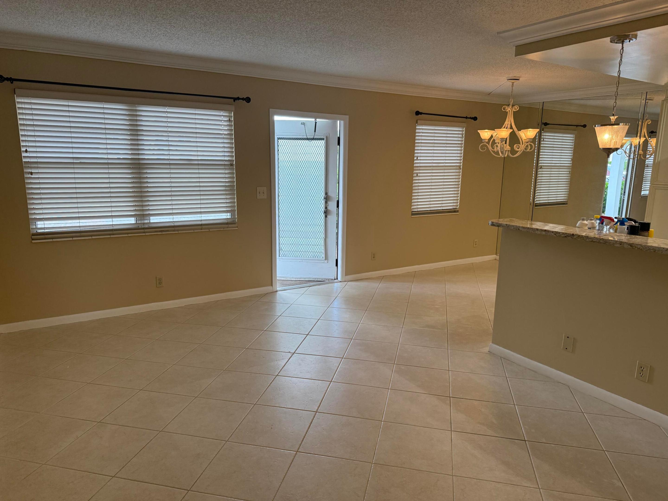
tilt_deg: -11.4
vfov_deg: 56.8
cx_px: 334
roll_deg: -1.2
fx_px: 463
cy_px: 250
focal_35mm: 24
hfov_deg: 71.6
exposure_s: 1/208
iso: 200
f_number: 1.78
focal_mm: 6.76
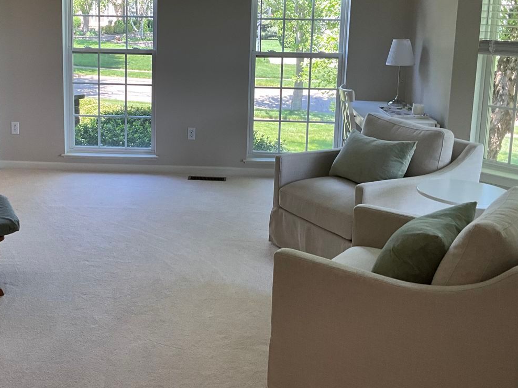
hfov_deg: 42.7
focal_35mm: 44
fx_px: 658
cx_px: 197
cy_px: 114
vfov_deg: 32.4
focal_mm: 3
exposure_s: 1/120
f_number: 1.8
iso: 64
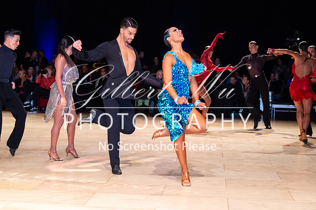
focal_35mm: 74
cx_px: 172
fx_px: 650
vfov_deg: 18.4
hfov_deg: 27.3
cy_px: 96
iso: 3200
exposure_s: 1/400
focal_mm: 68
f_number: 4
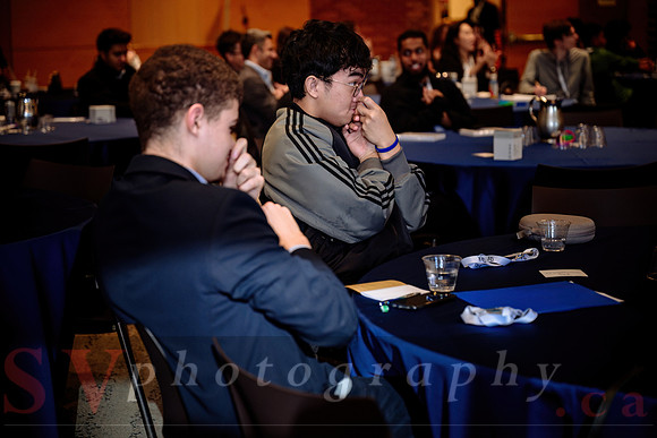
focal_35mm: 70
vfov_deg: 19.5
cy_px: 219
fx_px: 1278
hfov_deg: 28.8
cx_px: 328
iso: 500
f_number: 2.8
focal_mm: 70
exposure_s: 1/200
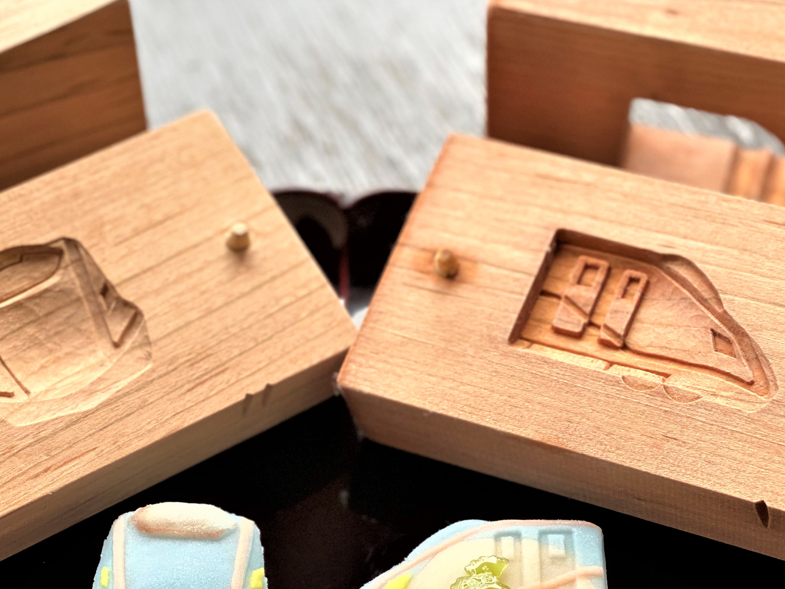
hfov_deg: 25.0
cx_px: 370
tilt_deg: -55.3
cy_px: 434
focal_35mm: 78
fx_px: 1769
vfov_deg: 18.8
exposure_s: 1/122
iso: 100
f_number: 2
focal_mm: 6
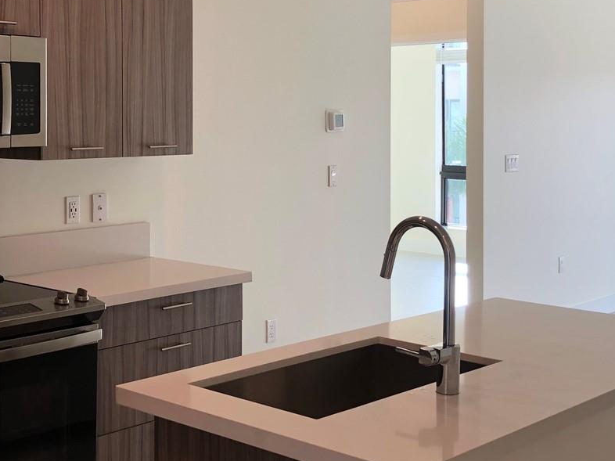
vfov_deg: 25.5
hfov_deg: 33.7
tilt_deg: -2.2
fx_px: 1012
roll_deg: +0.4
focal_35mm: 57
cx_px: 243
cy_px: 145
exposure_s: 1/120
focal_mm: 3.99
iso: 40
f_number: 1.8
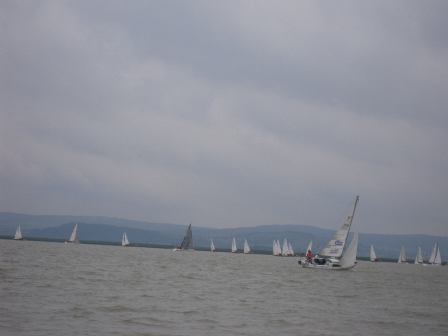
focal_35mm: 112
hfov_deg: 17.6
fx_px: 1450
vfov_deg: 13.2
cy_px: 168
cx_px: 224
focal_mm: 20
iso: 100
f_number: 5.8
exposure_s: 1/250
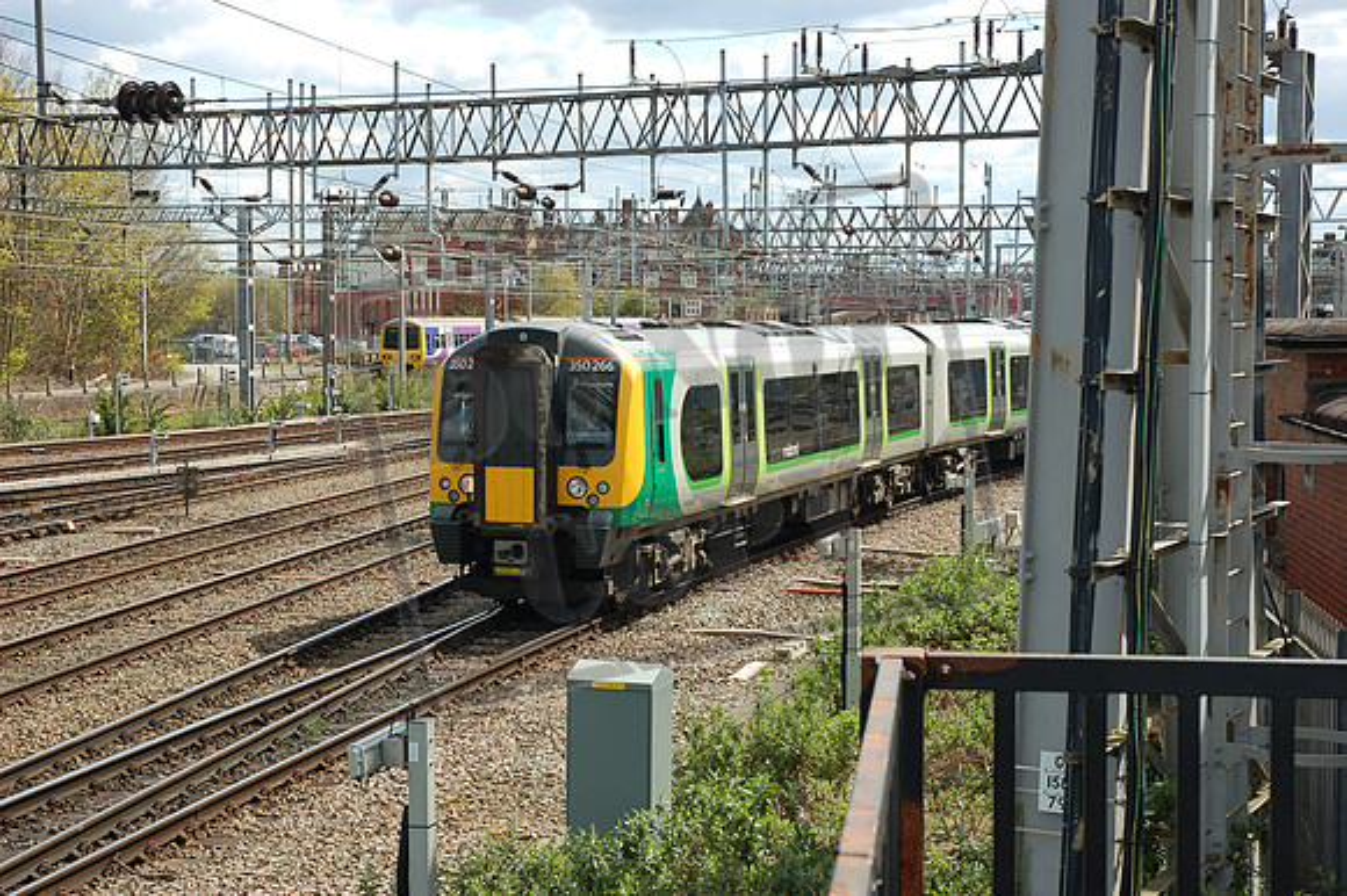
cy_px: 448
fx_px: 2244
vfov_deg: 22.6
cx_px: 674
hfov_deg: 33.4
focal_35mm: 60
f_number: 8
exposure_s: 1/250
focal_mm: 40
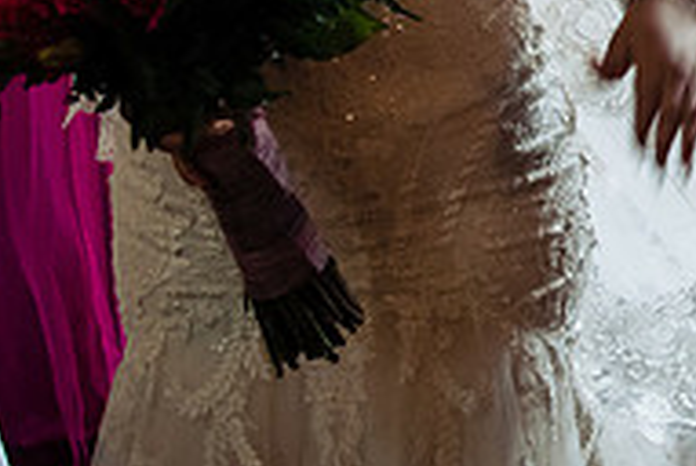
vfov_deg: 16.9
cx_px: 835
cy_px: -76
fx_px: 1510
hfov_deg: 23.7
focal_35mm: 78
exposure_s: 1/160
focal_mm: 24
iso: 2000
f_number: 5.6
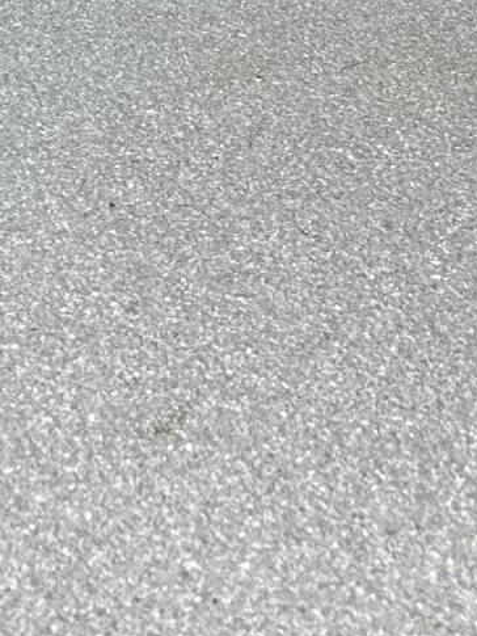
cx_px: 165
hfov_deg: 14.9
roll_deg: -0.1
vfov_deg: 15.4
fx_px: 1818
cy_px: -671
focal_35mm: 99
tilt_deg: -6.9
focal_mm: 6.86
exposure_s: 1/291
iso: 80
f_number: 1.78
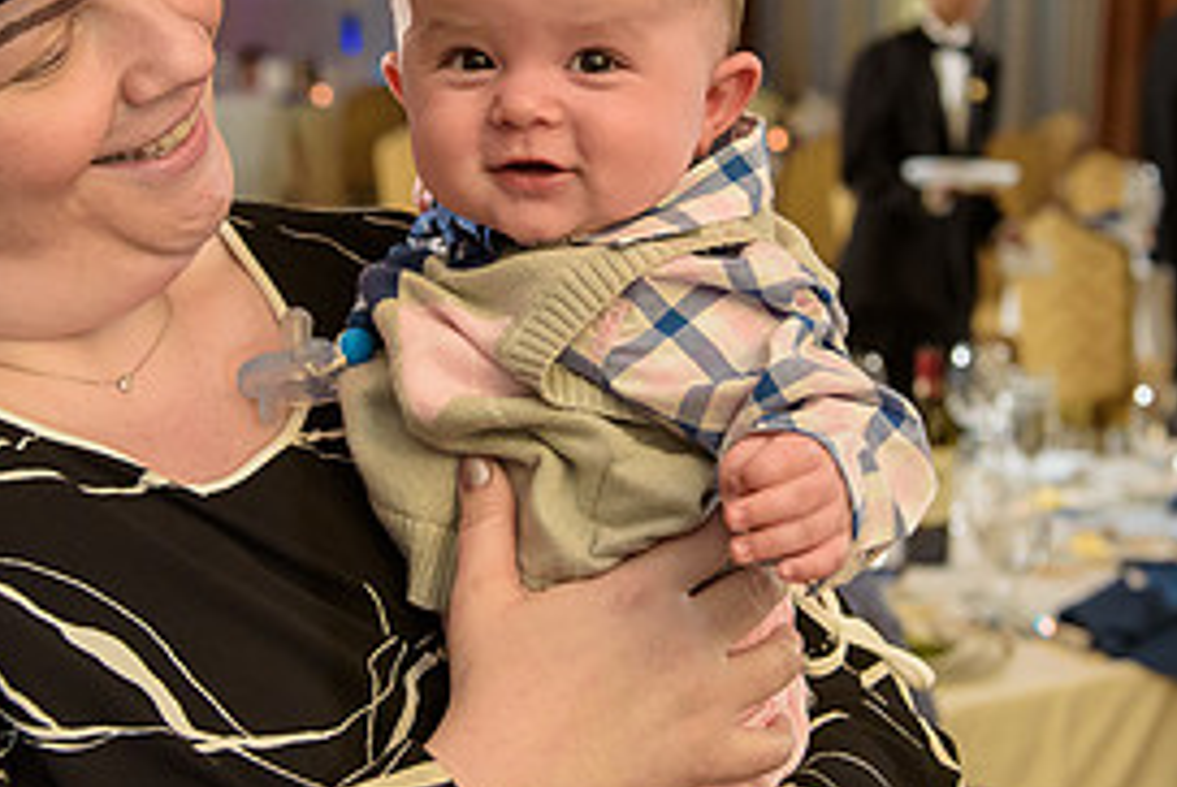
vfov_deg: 16.8
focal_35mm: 81
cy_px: 231
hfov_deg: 25.0
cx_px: 584
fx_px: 2651
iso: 1600
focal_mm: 38
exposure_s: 1/125
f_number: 3.2
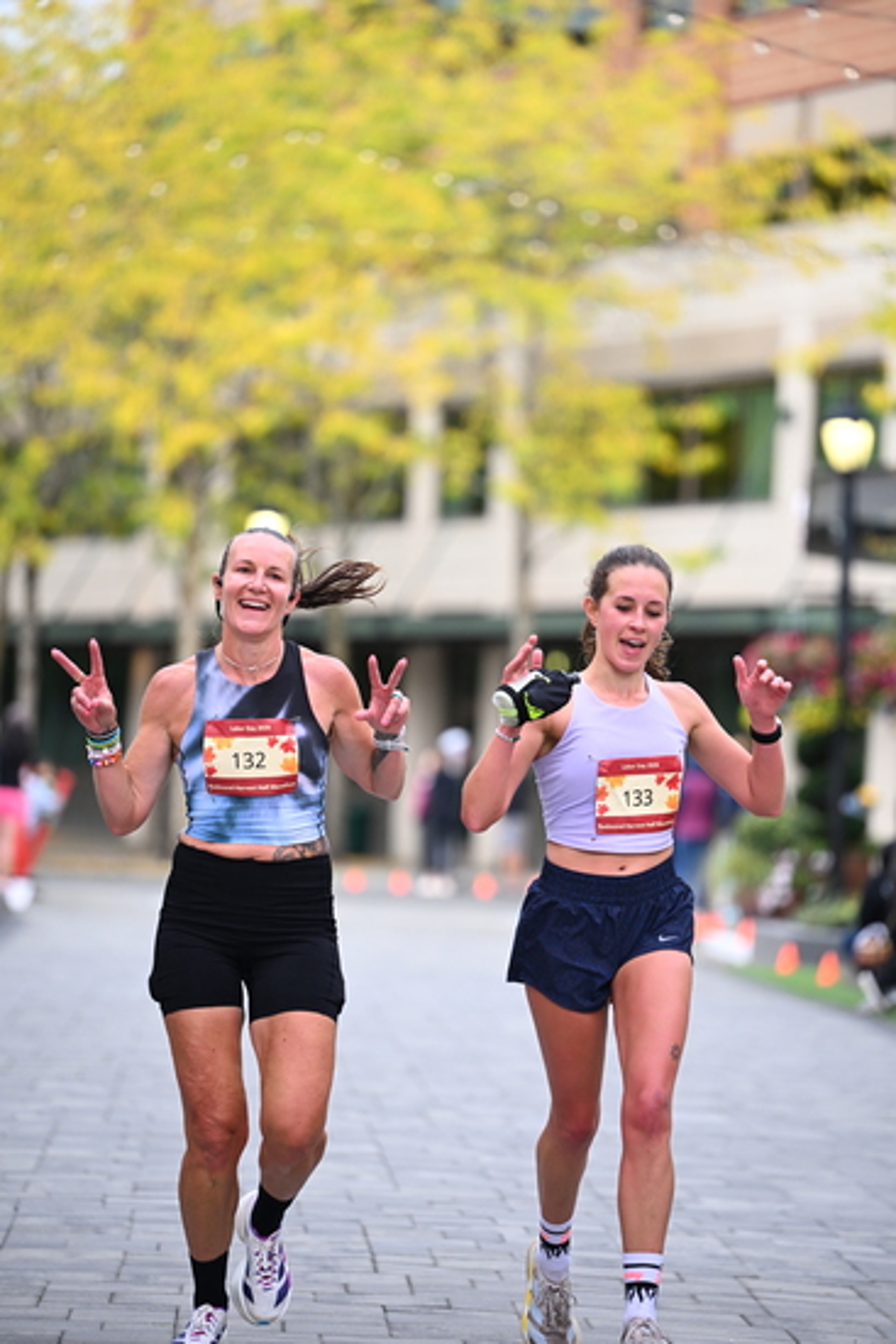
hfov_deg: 8.3
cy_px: 672
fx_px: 6156
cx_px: 448
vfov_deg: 12.4
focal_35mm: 165
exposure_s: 1/1600
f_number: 2.8
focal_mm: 165
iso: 1000
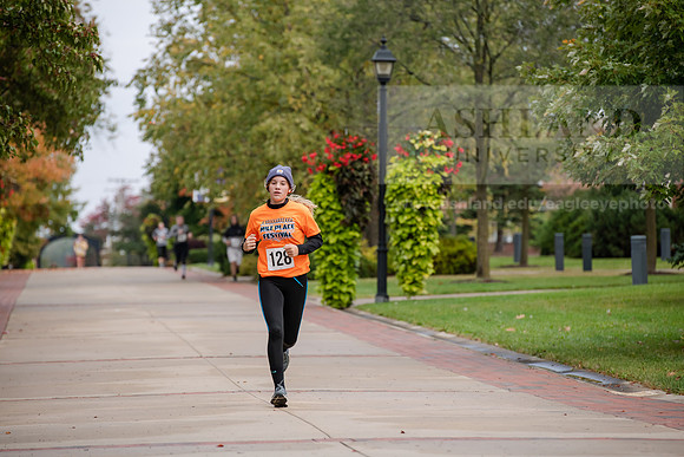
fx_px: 3801
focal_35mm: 200
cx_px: 342
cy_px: 228
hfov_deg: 10.3
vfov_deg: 6.9
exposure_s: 1/500
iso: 500
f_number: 5
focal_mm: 200
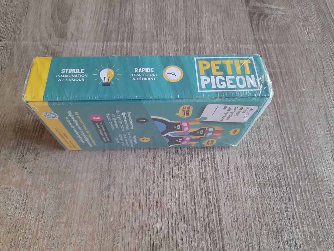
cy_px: 126
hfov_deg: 69.4
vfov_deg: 54.9
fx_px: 241
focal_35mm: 25
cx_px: 167
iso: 250
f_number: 2
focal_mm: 4.6
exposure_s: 1/33
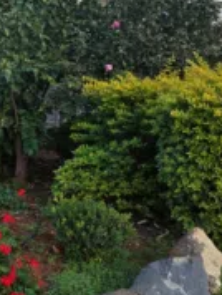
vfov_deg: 29.5
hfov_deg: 22.2
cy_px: 89
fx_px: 554
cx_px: 31
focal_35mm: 65
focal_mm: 4.75
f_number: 1.8
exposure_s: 1/179
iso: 100
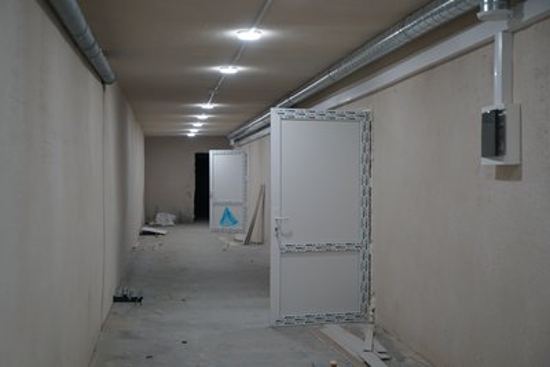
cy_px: 184
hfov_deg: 41.1
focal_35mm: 48
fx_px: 734
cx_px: 275
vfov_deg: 28.1
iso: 250
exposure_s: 1/60
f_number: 4
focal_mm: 48
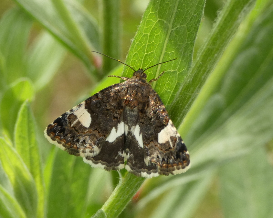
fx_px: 1018
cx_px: 134
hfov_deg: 15.3
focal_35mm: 126
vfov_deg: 12.2
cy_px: 110
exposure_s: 1/80
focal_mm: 21.5
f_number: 5.1
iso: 125
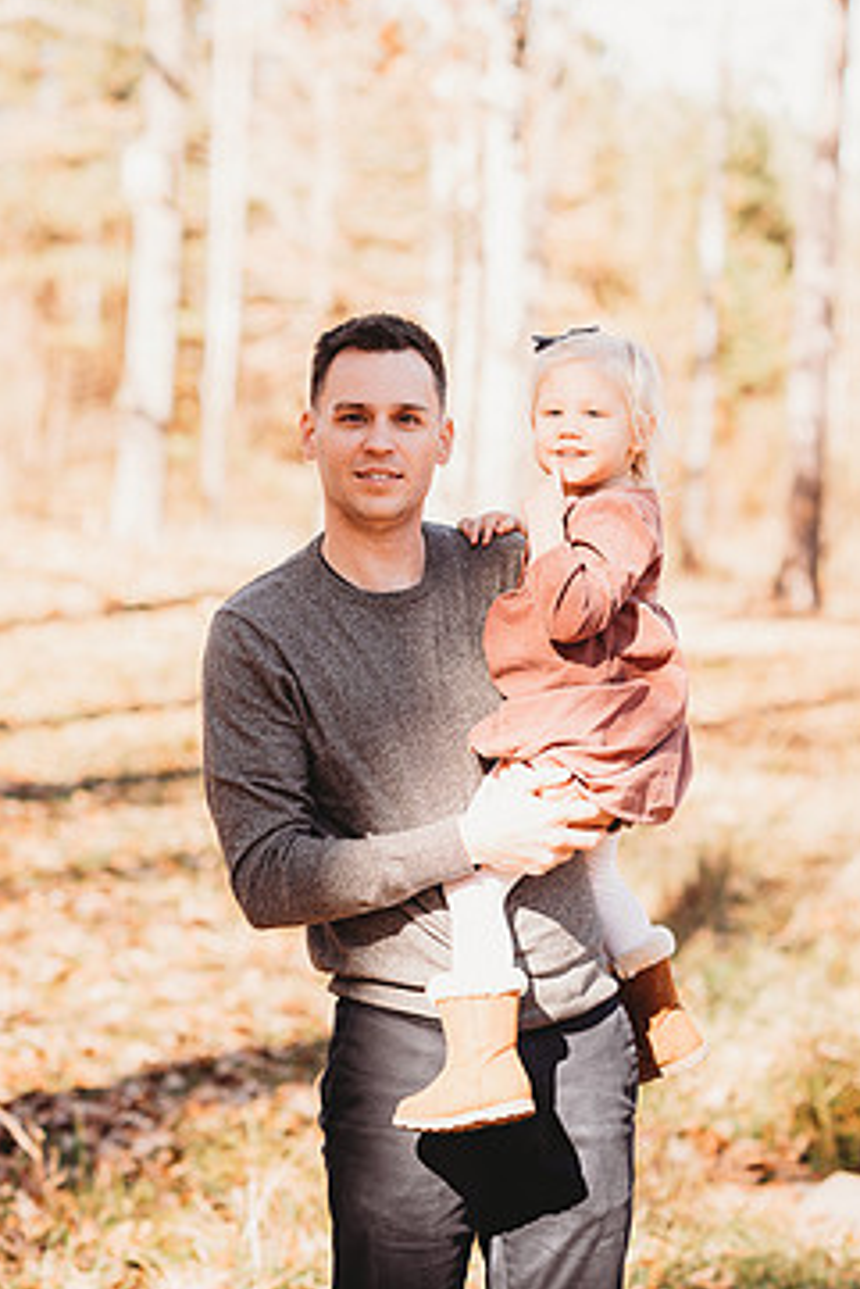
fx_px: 3794
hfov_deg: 12.9
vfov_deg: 19.2
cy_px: 500
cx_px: 446
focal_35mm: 106
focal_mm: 85
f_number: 2.8
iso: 80
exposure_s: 1/200
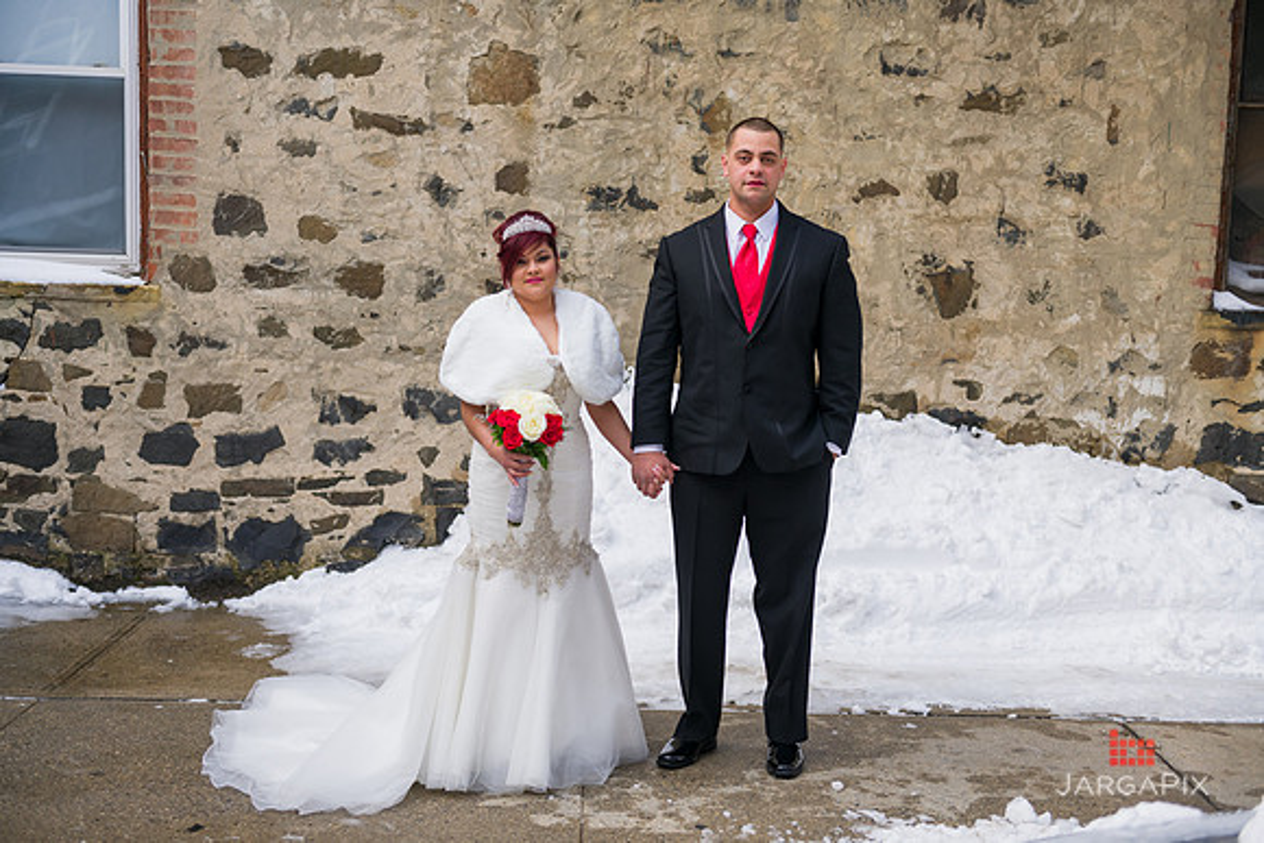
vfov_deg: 29.9
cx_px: 632
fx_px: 1580
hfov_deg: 43.6
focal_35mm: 45
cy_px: 422
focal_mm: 45
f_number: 3.2
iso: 200
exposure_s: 1/400
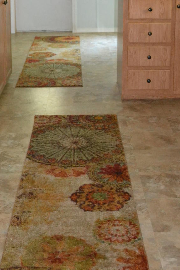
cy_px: -17
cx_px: 101
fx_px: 473
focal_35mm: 63
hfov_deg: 21.6
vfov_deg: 29.2
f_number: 3.5
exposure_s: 1/60
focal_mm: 18
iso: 2500
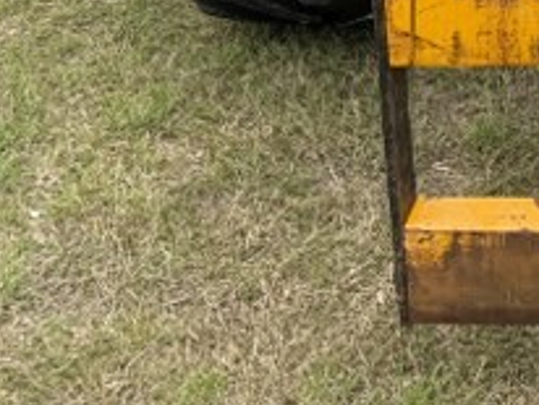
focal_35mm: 93
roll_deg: -1.9
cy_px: -376
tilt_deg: -14.0
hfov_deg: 17.9
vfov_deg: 13.8
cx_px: 897
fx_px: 1450
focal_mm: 6.76
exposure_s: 1/1046
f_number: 1.78
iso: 100
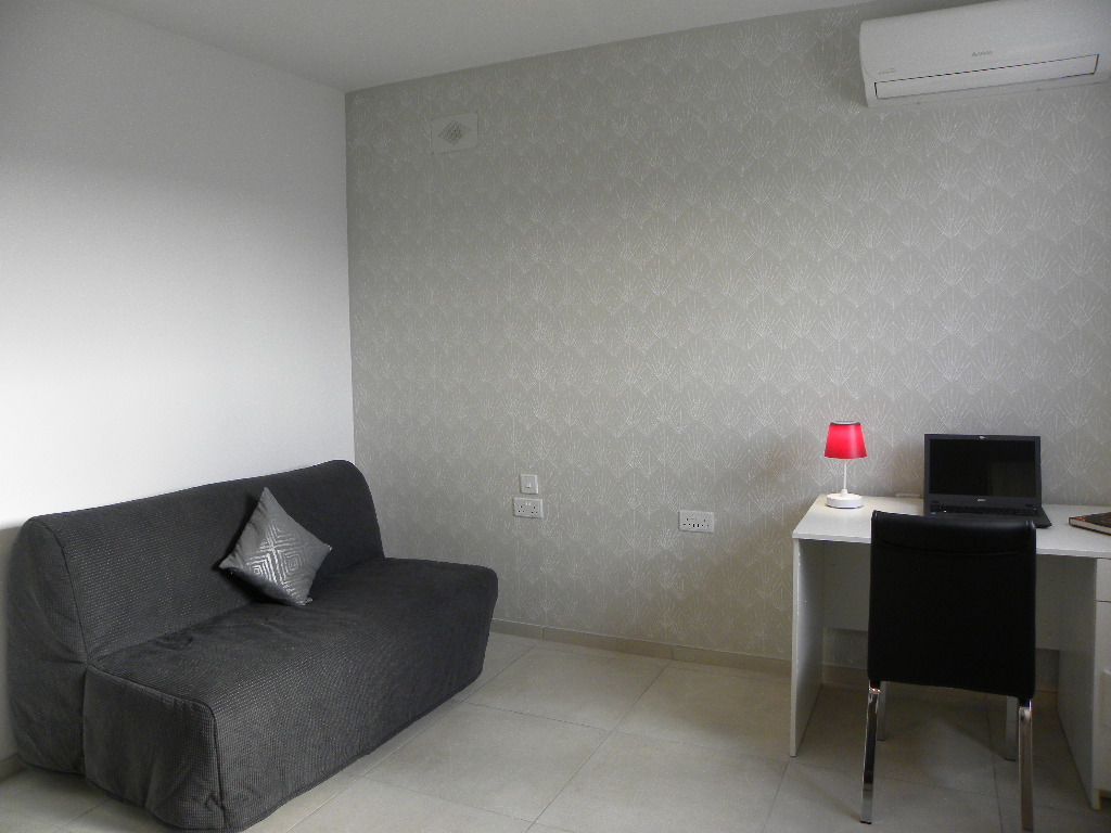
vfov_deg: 53.1
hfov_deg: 67.3
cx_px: 556
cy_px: 416
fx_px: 834
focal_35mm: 26
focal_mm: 4.6
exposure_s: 1/78
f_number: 2.8
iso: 116
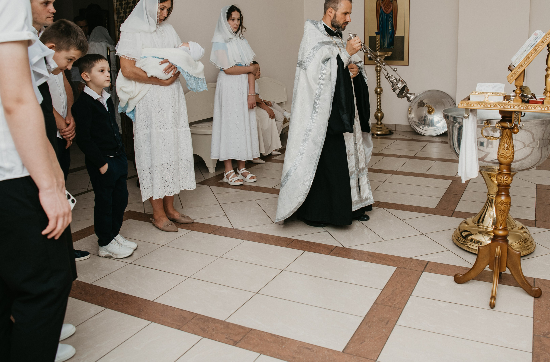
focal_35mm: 31
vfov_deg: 41.7
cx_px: 316
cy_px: 141
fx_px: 472
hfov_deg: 60.2
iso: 200
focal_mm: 24
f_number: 4
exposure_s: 1/160
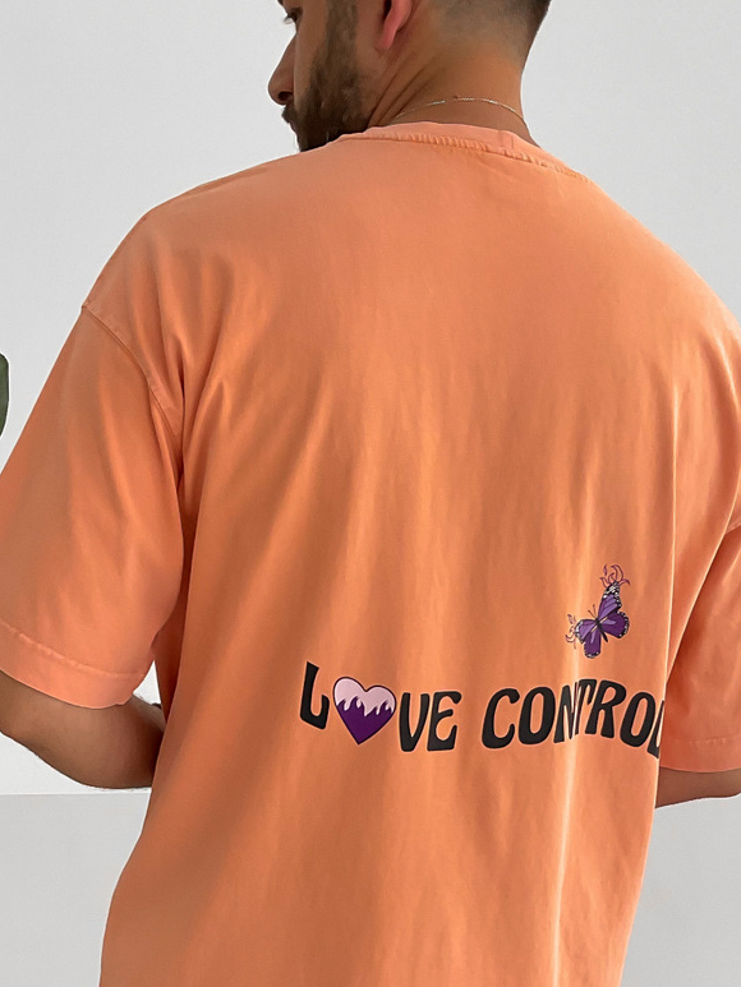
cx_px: 342
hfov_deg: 24.4
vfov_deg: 29.8
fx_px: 1712
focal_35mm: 60
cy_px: 1002
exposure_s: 1/120
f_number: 1.8
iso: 50
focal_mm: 3
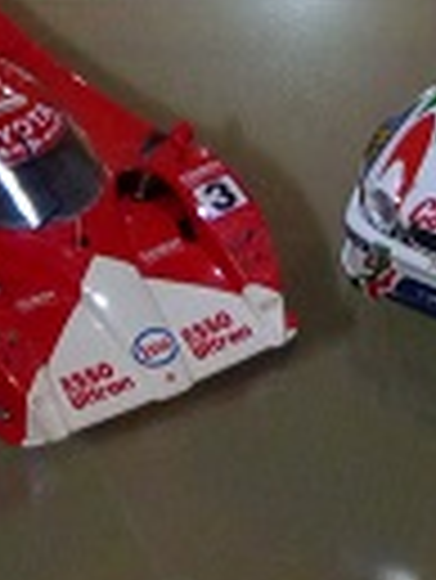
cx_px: 252
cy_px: -1156
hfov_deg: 5.6
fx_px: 4477
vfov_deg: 6.7
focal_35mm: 267
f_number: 3
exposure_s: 1/30
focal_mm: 7.6
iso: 250
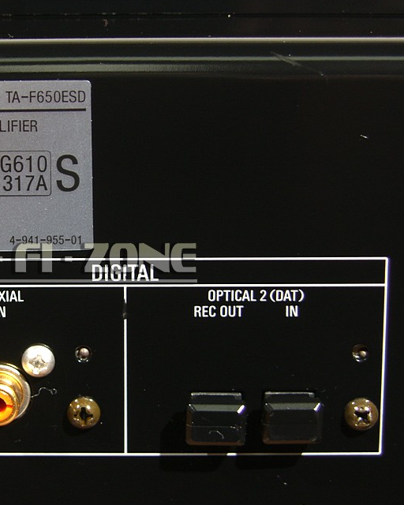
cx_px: 61
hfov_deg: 12.6
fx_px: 1823
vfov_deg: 15.8
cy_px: 255
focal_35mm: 122
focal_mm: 20.7
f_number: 3.2
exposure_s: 1/80
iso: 50
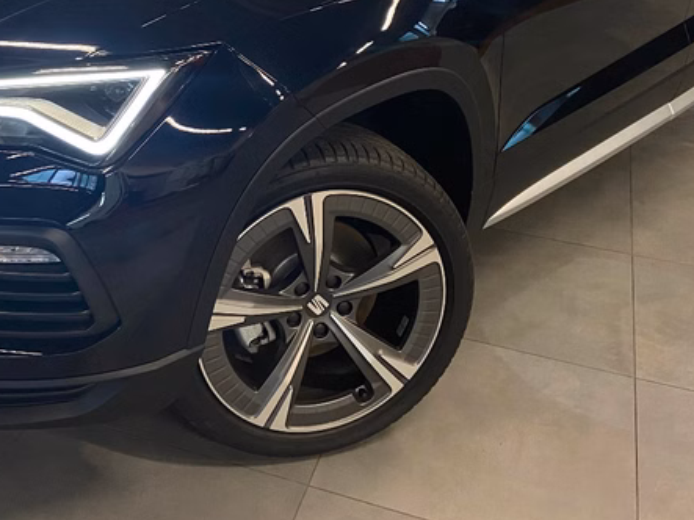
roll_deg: -0.5
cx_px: 254
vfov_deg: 29.7
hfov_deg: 40.1
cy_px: 60
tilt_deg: -18.6
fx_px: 942
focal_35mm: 47
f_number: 1.8
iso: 320
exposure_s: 1/50
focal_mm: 4.25
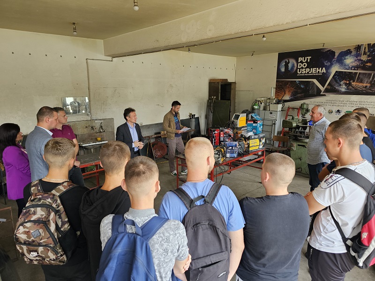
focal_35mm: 23
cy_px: 140
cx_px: 188
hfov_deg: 73.9
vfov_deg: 58.9
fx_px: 249
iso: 200
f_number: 1.7
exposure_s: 1/180
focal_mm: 6.3
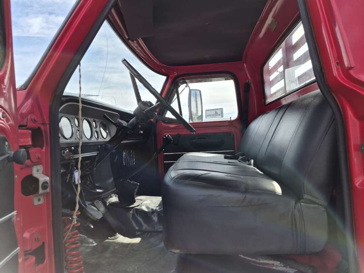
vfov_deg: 58.9
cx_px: 182
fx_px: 242
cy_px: 136
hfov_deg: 73.9
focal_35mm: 23
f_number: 1.8
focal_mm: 5.4
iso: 80
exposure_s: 1/3880
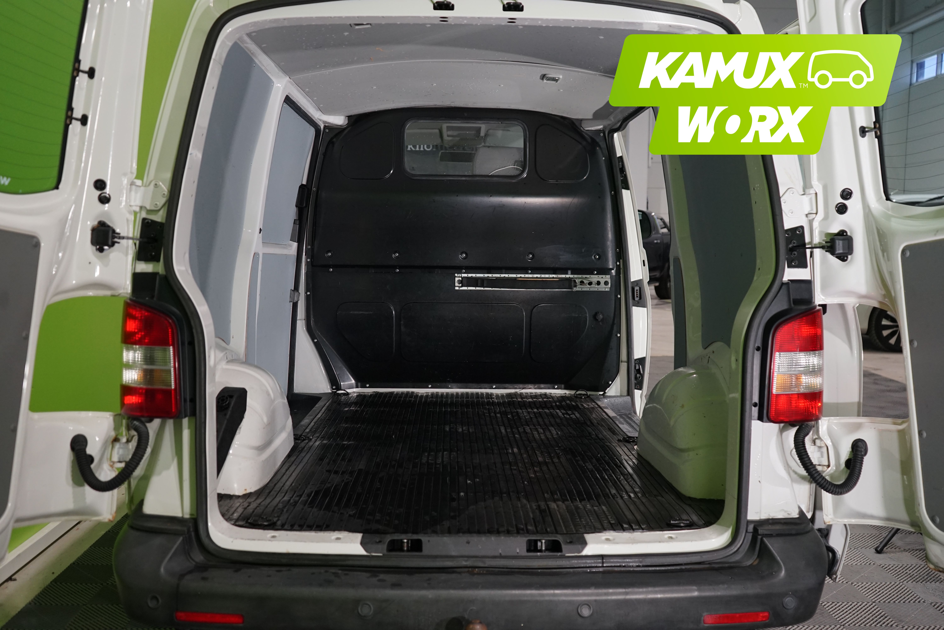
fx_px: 918
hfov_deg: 54.4
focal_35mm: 35
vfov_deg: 37.9
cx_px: 472
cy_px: 315
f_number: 4
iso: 1000
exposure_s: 1/160
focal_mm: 35
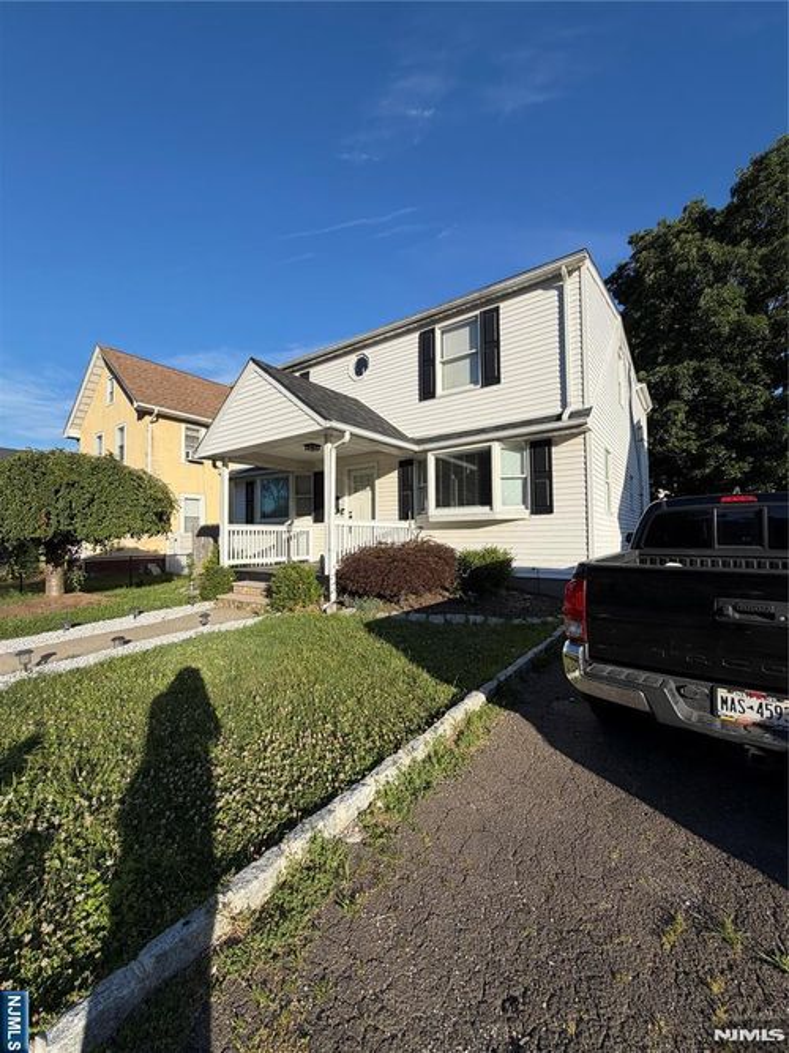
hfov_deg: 85.7
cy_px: 526
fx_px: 426
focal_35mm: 14
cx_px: 394
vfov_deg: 102.1
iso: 20
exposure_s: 1/841
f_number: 2.2
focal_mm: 2.22
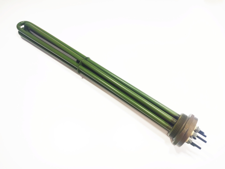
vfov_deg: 53.1
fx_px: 169
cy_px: 84
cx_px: 112
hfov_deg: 67.3
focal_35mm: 26
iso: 204
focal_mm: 4.74
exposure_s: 1/50
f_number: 1.79
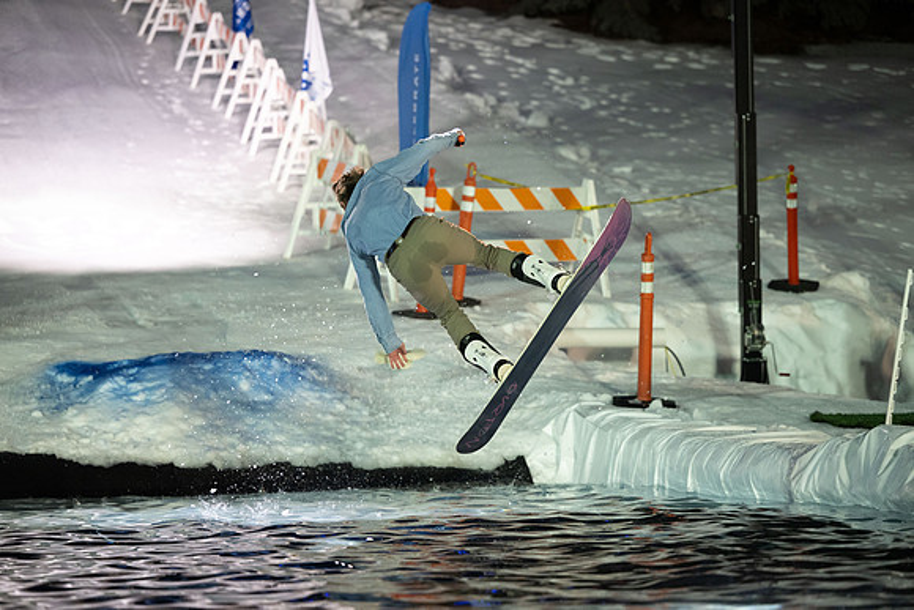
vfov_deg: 11.4
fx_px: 3047
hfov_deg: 17.1
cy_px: 305
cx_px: 457
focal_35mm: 120
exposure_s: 1/640
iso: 1600
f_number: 2.8
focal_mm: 120
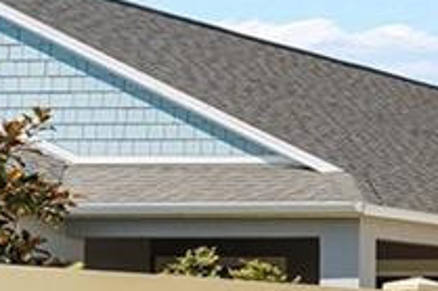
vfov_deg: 12.5
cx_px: 1448
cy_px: 356
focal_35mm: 107
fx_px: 1301
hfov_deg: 10.2
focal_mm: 14
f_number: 8
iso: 125
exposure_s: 1/500
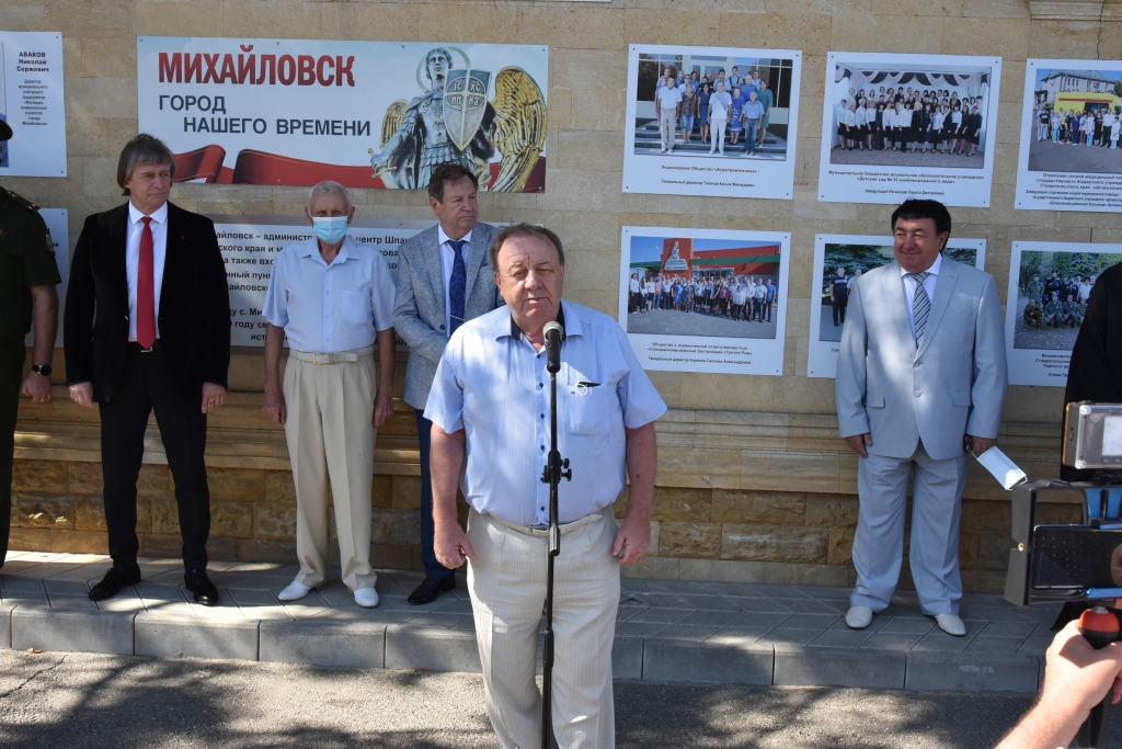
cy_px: 374
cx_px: 561
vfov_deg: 33.4
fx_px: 1247
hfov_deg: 48.5
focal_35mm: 40
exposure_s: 1/640
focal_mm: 40
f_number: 13
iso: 2000
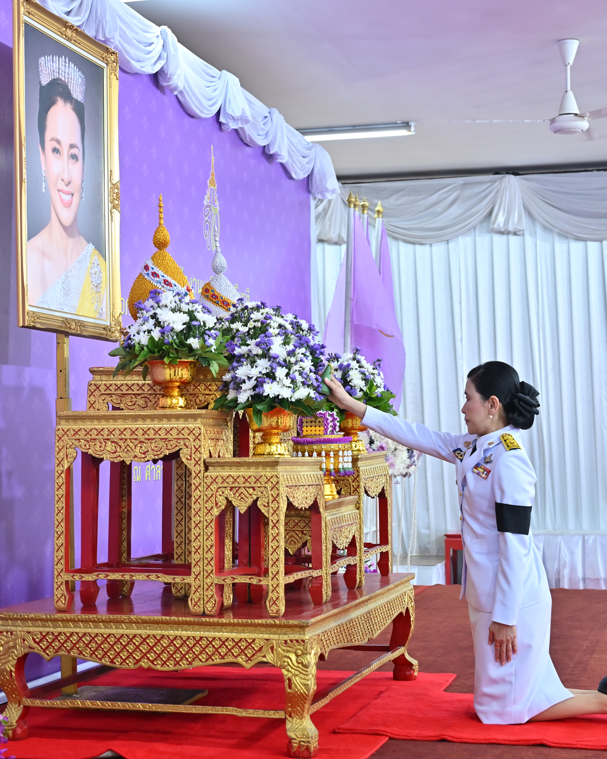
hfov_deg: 22.4
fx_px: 1527
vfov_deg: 27.9
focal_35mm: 68
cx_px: 224
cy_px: 378
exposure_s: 1/200
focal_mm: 48
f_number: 4
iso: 1000
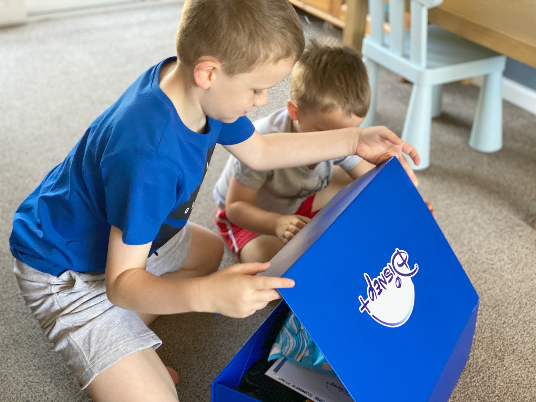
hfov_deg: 36.8
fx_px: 805
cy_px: 201
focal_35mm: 52
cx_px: 268
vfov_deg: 28.0
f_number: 2
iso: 250
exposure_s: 1/114
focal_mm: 6
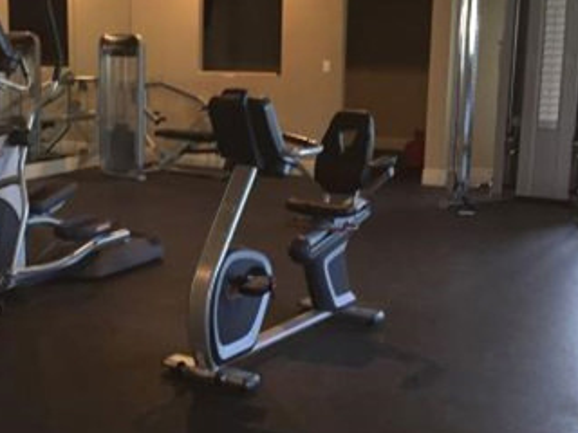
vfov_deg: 25.2
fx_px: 968
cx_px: 132
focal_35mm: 58
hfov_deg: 32.5
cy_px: 198
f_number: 2.2
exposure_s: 1/16
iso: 200
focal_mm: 4.15
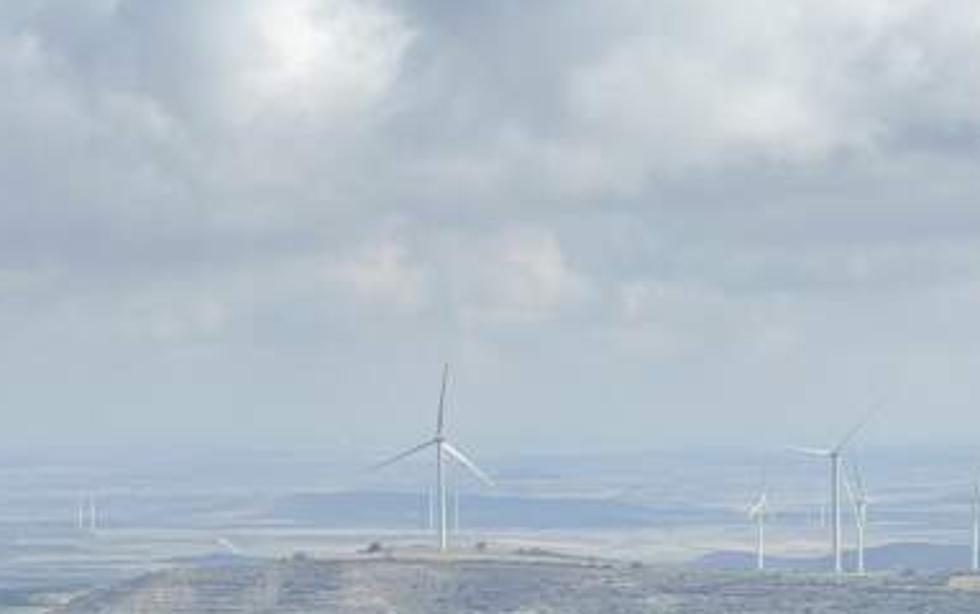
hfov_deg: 9.5
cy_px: 670
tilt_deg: -2.6
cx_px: -54
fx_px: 5827
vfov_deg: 6.0
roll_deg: +1.3
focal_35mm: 218
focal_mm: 9
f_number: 2.8
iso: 32
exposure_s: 1/1004
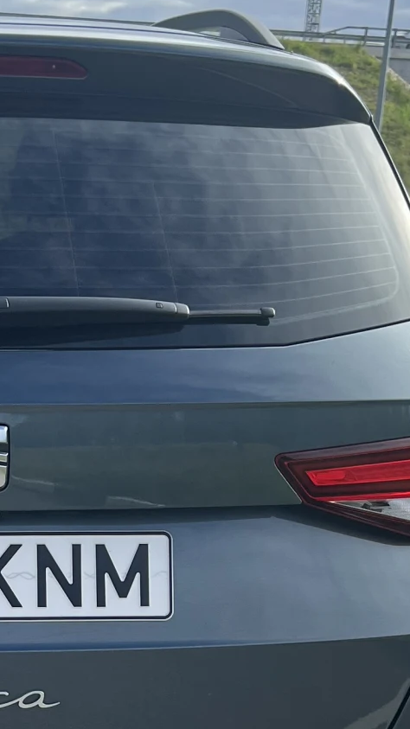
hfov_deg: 13.8
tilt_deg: -18.9
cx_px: -42
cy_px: 729
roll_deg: -1.4
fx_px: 1663
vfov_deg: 23.7
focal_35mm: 86
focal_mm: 5.7
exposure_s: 1/2045
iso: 50
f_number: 1.5
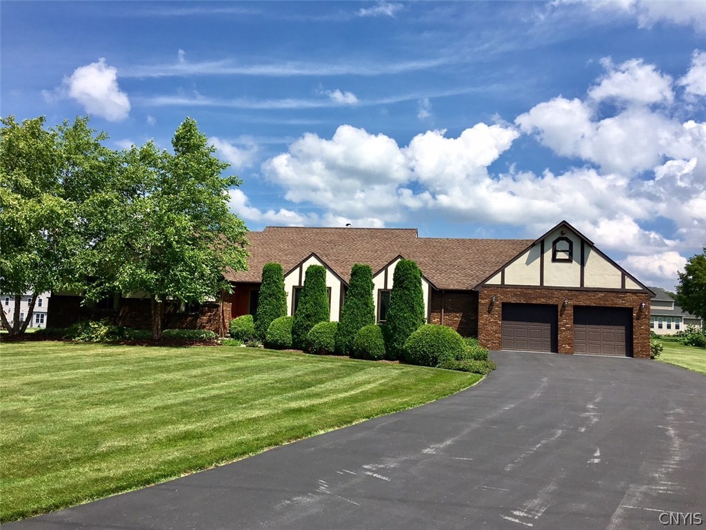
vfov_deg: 48.2
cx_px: 353
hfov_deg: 61.7
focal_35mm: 29
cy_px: 265
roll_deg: -2.7
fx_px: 591
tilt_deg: +5.9
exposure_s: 1/2079
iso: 25
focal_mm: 4.15
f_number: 2.2
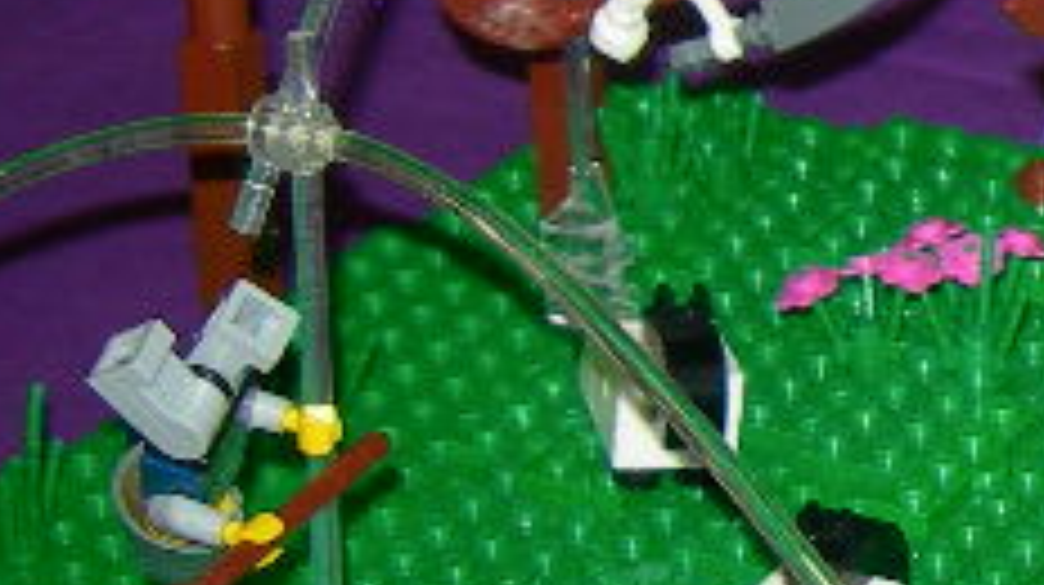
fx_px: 5061
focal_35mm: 183
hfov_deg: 11.2
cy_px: 504
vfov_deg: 6.6
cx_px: 1683
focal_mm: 7.8
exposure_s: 1/60.1
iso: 50
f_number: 2.8
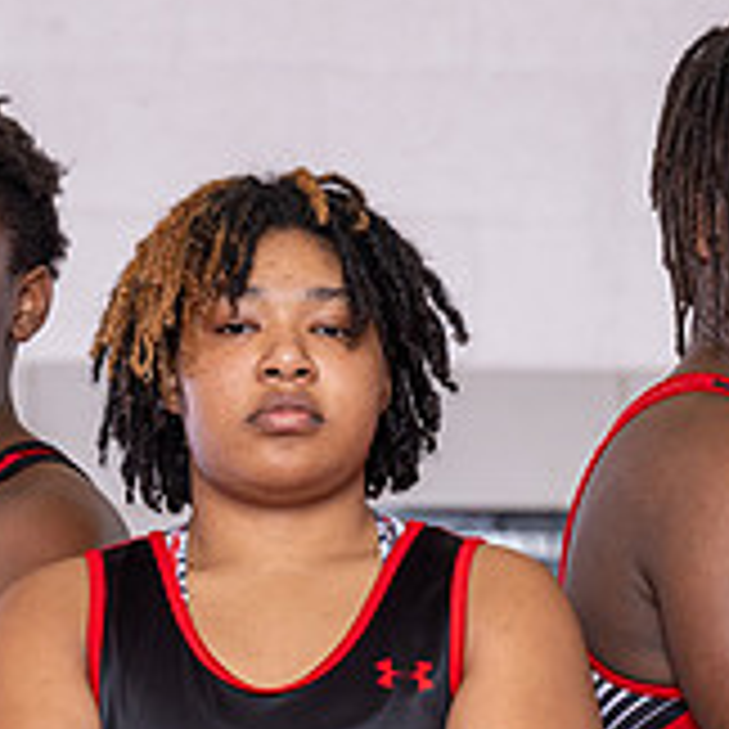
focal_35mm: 325
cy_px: 890
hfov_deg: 5.4
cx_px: 381
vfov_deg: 5.4
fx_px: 7744
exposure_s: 1/160
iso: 125
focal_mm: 74
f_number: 2.8
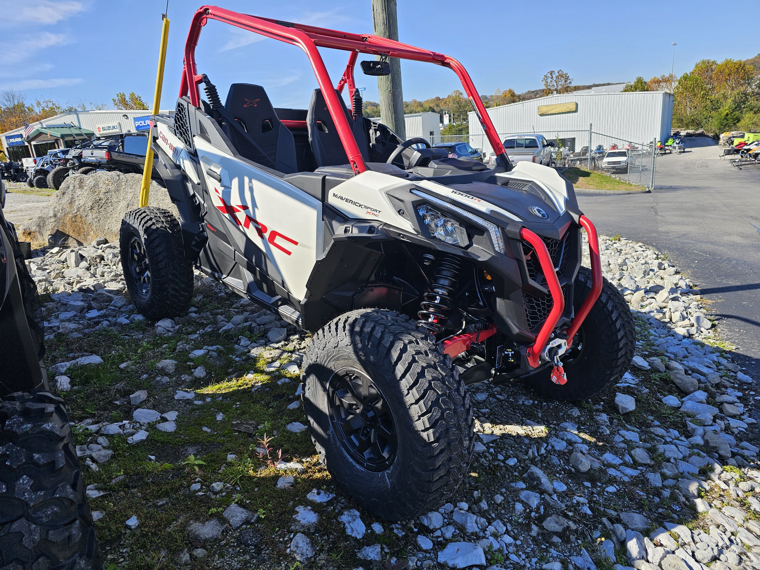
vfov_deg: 58.9
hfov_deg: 73.9
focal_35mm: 23
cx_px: 380
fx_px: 505
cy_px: 285
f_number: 1.7
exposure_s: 1/405
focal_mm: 6.3
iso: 10
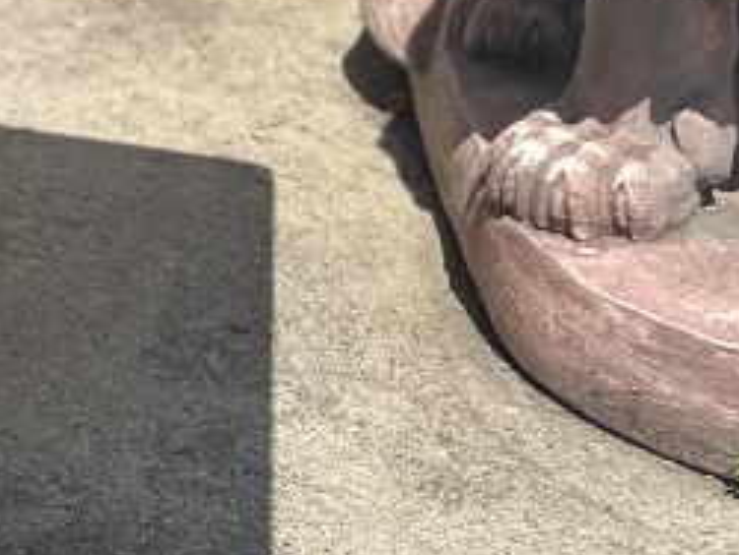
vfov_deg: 12.7
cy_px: -15
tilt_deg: -23.5
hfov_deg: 13.0
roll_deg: +2.9
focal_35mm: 115
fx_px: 2457
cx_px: -1023
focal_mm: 6.86
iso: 80
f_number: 1.78
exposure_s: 1/5000
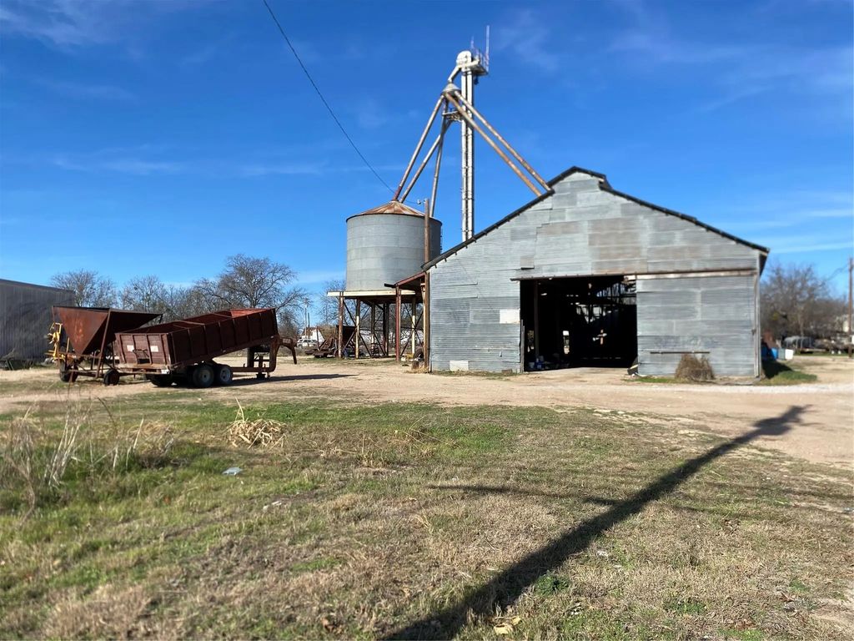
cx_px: 427
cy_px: 320
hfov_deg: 67.3
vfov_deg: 53.1
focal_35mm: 26
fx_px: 641
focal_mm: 4.25
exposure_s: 1/3125
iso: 32
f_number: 1.8
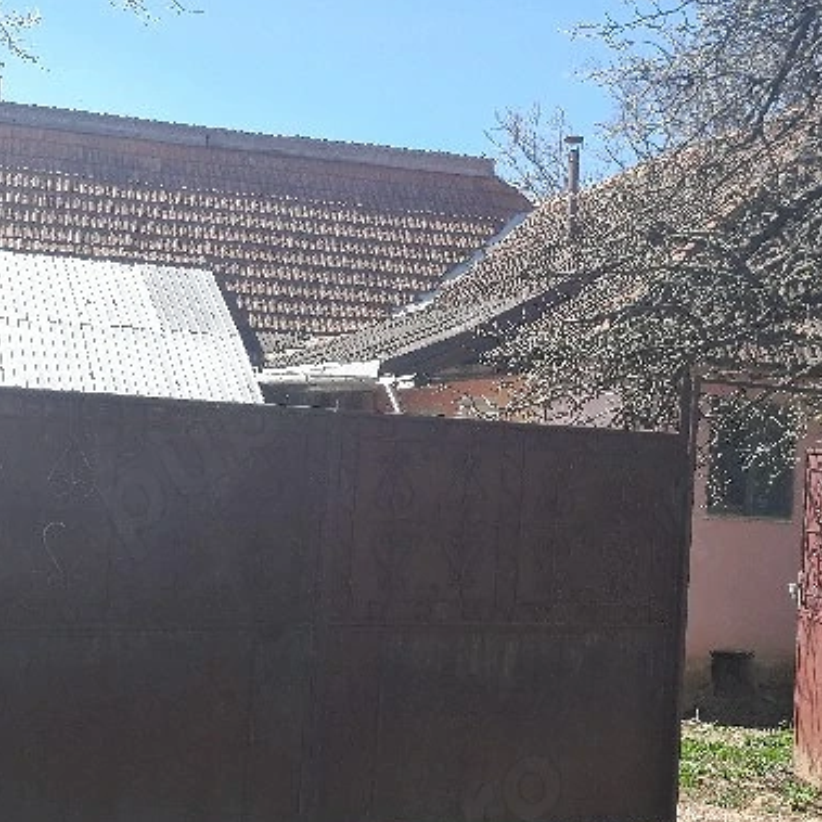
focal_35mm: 63
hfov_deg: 27.3
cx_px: 473
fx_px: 1693
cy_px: 380
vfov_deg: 27.3
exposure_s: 1/244
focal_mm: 4
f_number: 1.8
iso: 20
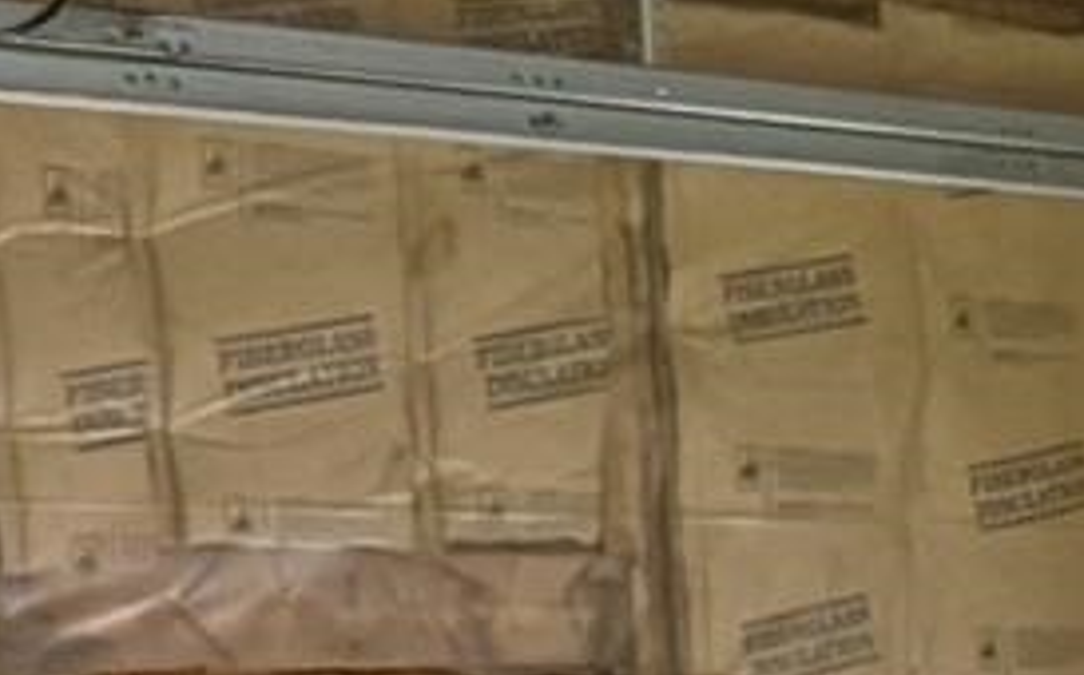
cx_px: 3923
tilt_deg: -6.9
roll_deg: -0.2
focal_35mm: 191
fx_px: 5637
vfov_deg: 6.6
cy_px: 1382
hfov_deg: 8.1
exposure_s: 1/60
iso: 640
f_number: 1.78
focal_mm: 6.76
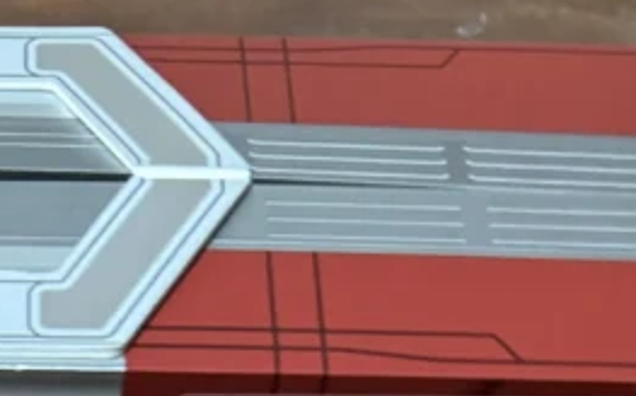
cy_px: 1123
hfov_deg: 20.0
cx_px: -75
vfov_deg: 10.3
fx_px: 1715
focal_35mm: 99
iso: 800
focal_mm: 6.76
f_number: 1.78
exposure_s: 1/40
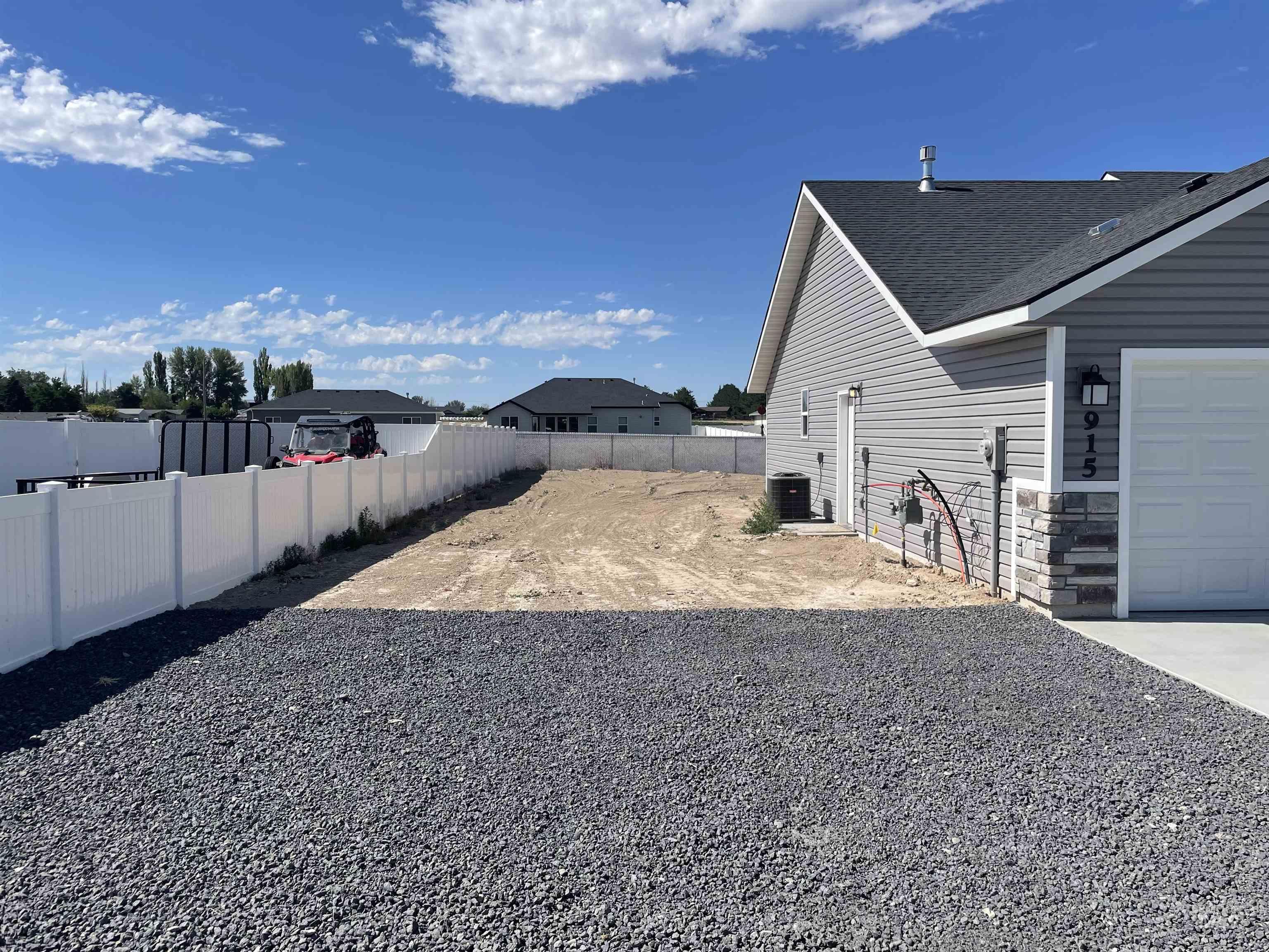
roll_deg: +1.1
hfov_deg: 67.3
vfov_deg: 53.1
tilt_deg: -3.9
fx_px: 953
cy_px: 476
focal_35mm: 26
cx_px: 634
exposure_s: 1/5291
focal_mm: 4.2
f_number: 1.6
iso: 32
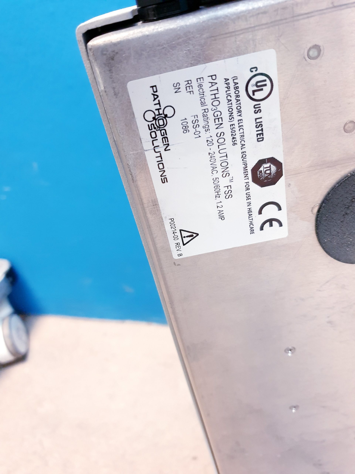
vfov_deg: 67.3
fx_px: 356
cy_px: 237
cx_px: 178
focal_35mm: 26
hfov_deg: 53.1
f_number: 1.5
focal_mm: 4.3
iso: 320
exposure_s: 1/50
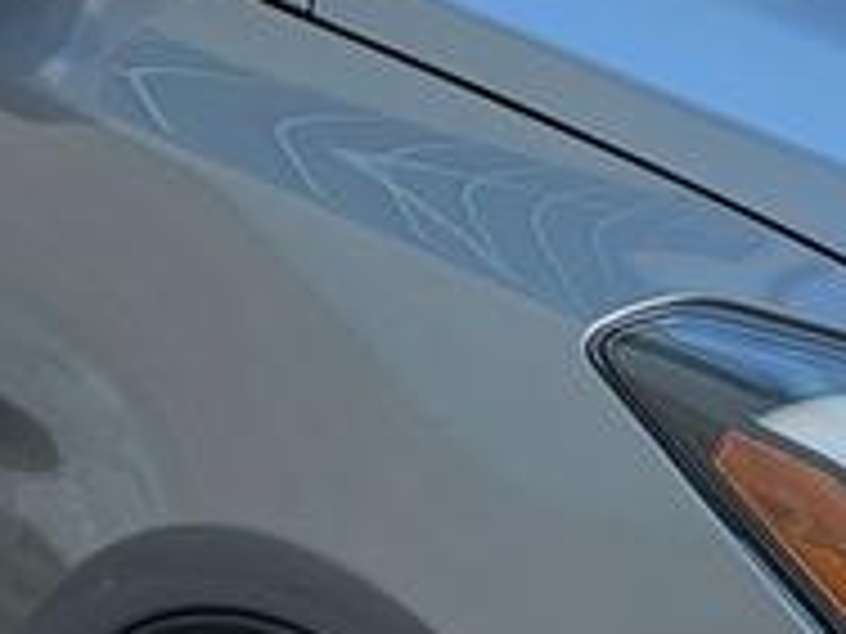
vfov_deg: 9.1
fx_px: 3984
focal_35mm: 163
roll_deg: +1.2
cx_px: 1210
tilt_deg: -13.9
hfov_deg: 11.7
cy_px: 616
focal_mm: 6.76
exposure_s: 1/868
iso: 100
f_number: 1.78
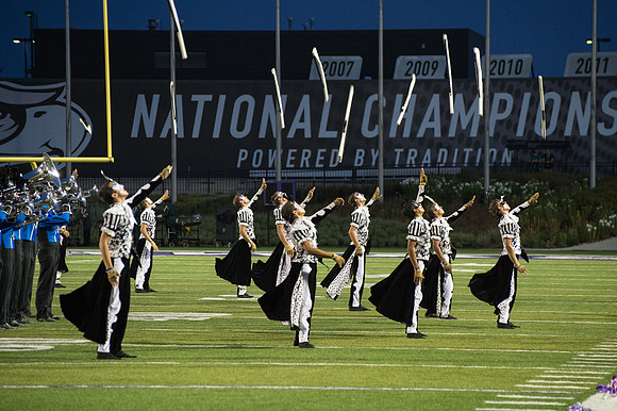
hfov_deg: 10.5
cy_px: 227
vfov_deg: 7.0
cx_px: 352
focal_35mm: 197
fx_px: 3368
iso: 4000
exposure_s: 1/200
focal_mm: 170
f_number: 5
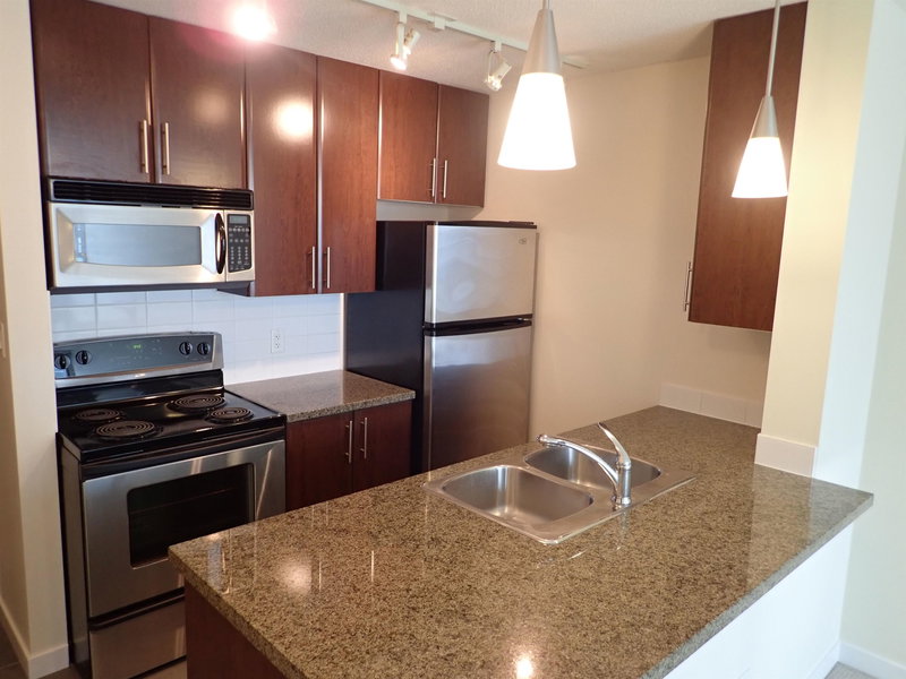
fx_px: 654
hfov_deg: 69.4
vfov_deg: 54.9
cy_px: 340
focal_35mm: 25
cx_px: 453
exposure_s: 1/30
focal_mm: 4.5
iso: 200
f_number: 2
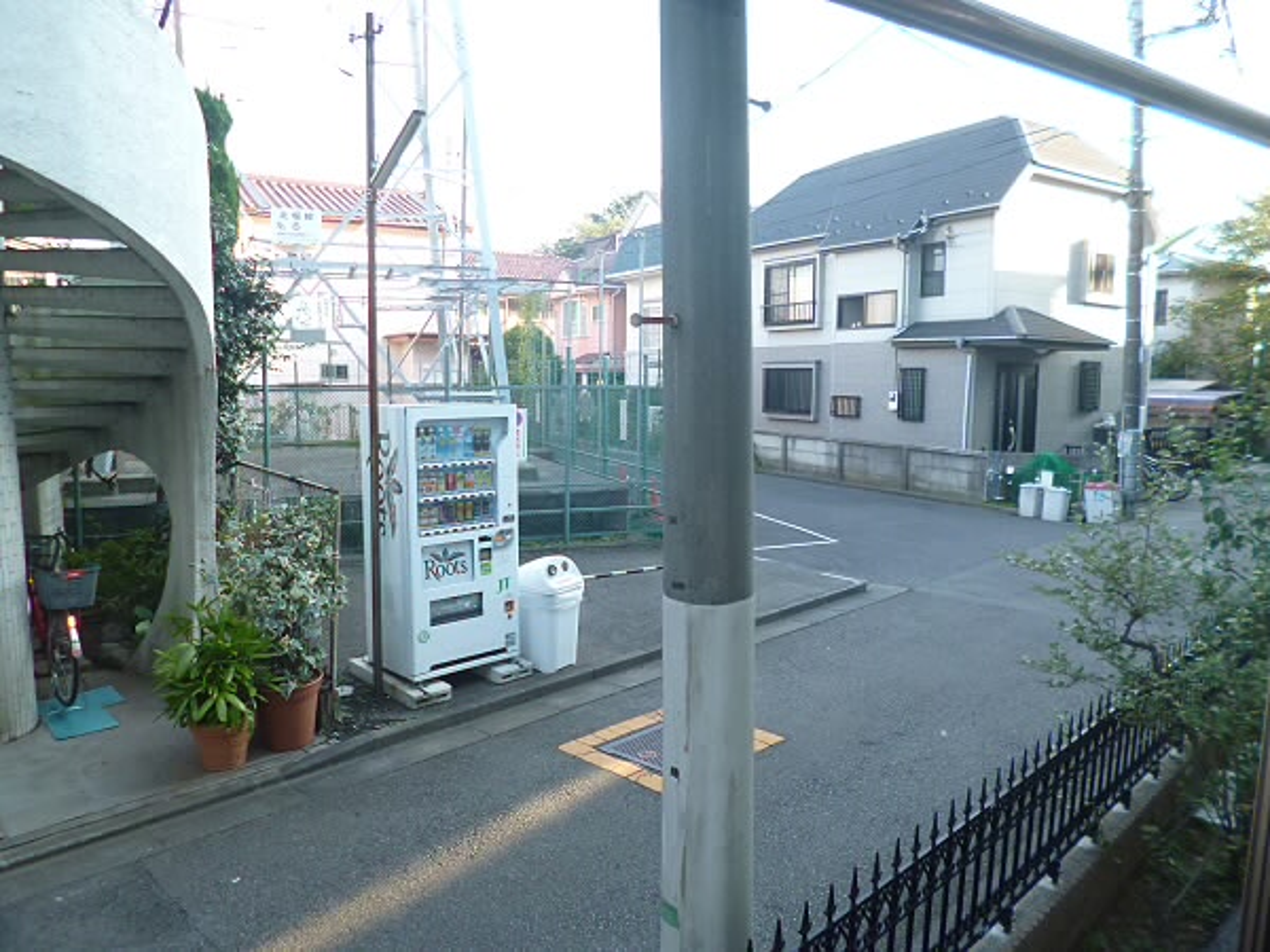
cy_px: 476
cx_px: 635
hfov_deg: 71.6
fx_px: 881
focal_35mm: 24
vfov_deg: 56.8
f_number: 2.5
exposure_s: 1/80
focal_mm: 4.3
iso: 100
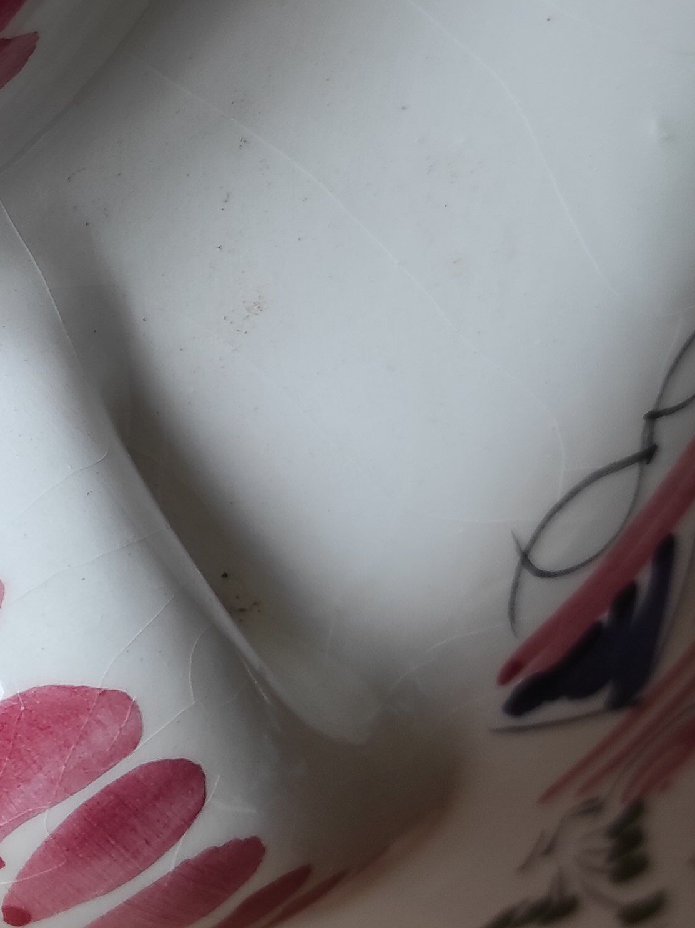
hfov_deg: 17.9
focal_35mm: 78
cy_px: 351
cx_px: -152
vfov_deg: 25.0
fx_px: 2091
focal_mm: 5.43
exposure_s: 1/140
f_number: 1.89
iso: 100
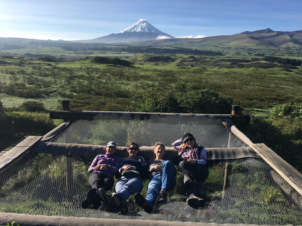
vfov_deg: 48.2
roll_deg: -2.3
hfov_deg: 61.7
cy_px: 113
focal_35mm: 29
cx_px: 151
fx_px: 253
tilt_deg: -10.3
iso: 25
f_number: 2.2
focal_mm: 4.15
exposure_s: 1/1479
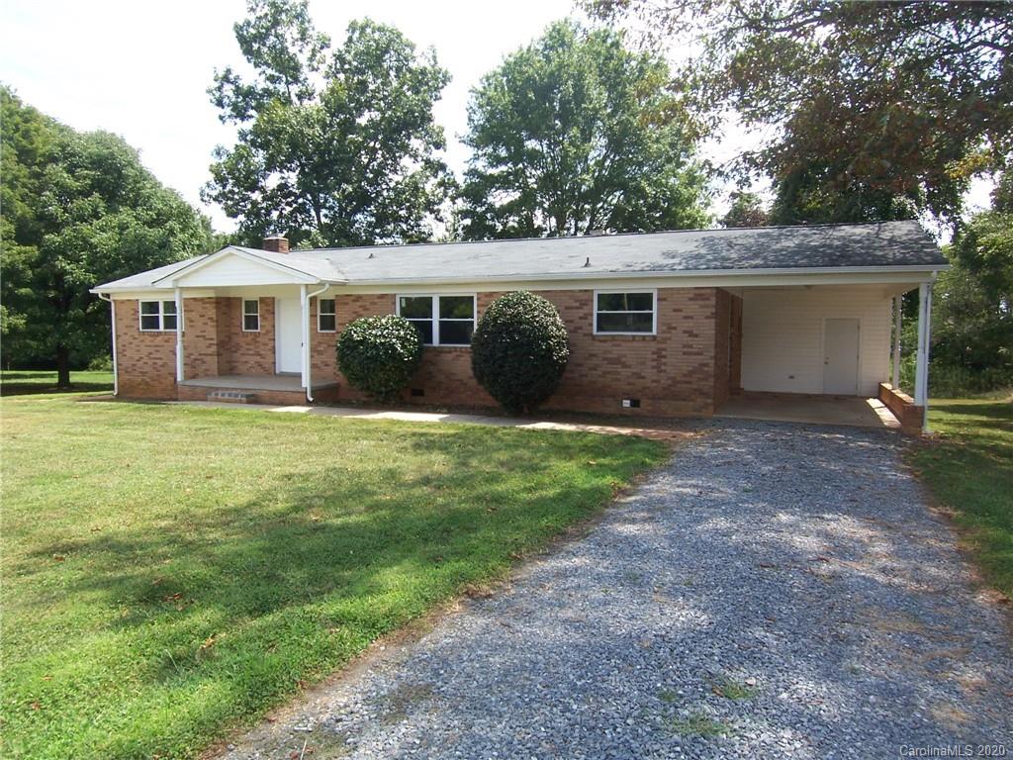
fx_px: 673
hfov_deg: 73.9
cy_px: 380
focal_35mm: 23
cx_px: 506
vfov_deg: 58.9
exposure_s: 1/125
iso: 64
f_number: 5.6
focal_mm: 3.8
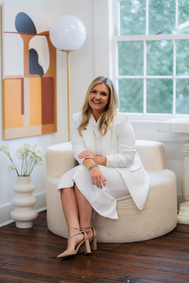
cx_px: 94
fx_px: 668
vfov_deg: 23.9
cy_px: 142
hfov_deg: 16.1
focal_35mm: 85
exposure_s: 1/250
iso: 80
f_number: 1.4
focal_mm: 85
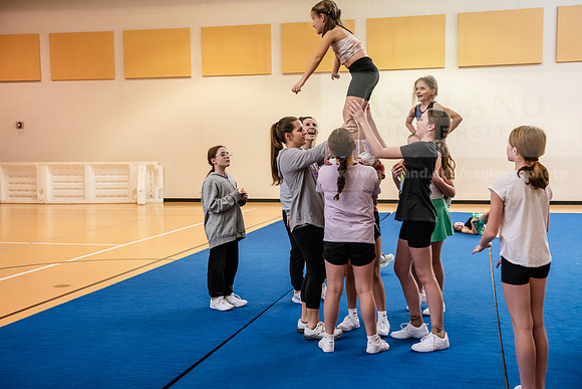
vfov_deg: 28.1
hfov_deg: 41.1
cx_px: 291
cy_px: 194
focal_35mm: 48
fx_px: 776
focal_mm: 48
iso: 3200
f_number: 4
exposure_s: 1/200
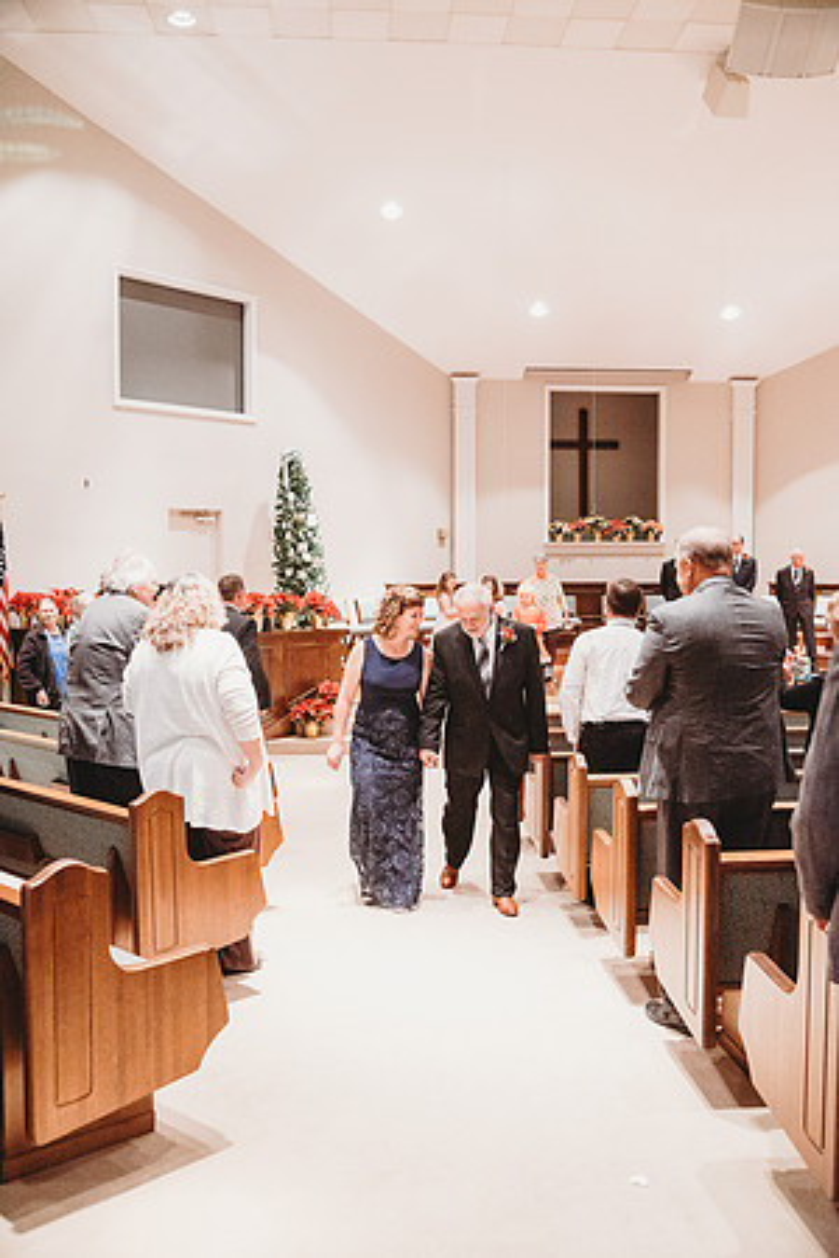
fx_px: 1084
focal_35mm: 31
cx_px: 420
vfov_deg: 60.3
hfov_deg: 42.3
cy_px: 629
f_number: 4
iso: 8000
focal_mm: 31
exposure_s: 1/200
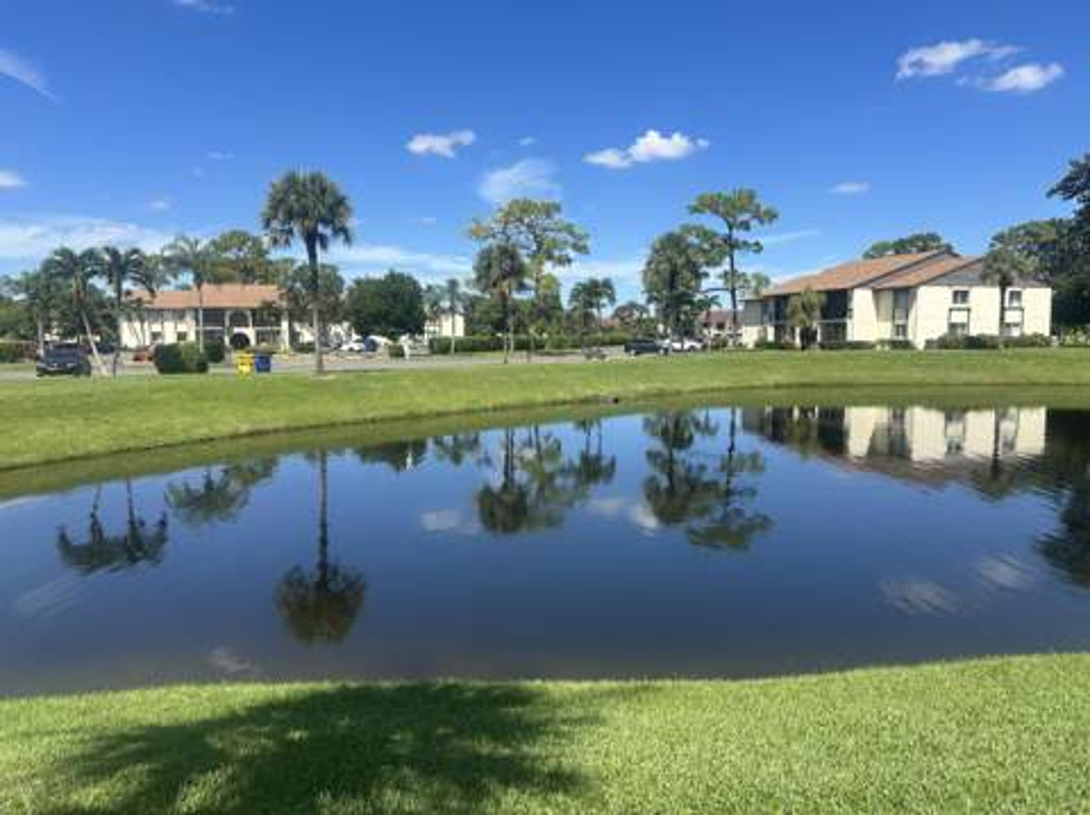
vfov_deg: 56.7
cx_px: 545
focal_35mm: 24
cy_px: 408
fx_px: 755
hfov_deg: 71.7
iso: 80
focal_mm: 6.86
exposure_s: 1/4762
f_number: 1.78
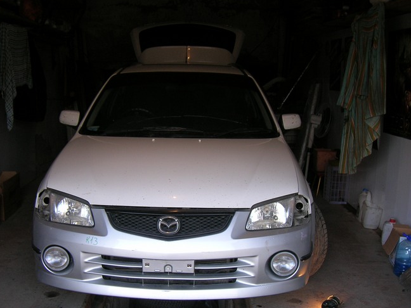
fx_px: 499
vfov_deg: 34.3
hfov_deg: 44.7
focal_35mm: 42
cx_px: 178
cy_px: 181
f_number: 2.9
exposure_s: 1/50.5
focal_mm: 5.7
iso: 50
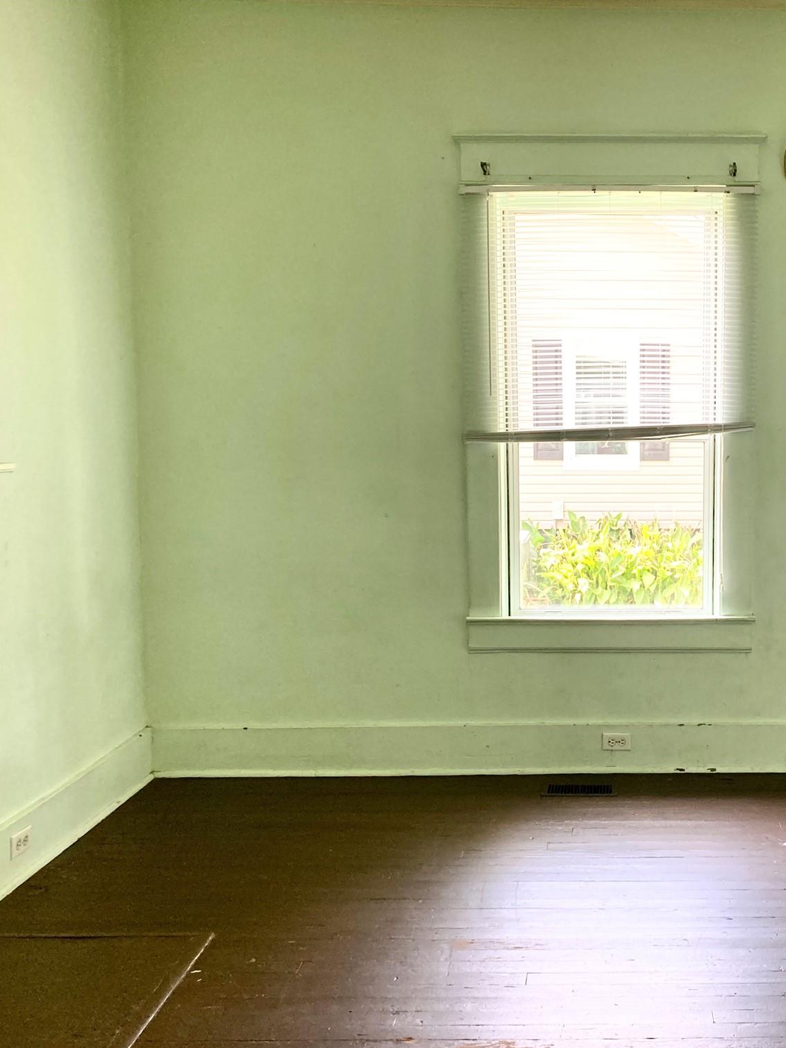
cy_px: 532
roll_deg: -0.8
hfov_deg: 36.2
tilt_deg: -5.2
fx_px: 1150
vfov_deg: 49.0
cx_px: 655
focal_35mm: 38
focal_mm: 3.99
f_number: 1.8
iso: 80
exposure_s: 1/78
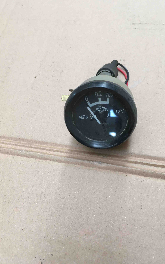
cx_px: 85
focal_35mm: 31
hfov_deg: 40.6
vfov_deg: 61.2
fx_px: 223
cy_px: 131
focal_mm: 4.15
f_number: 2.2
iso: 80
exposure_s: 1/33
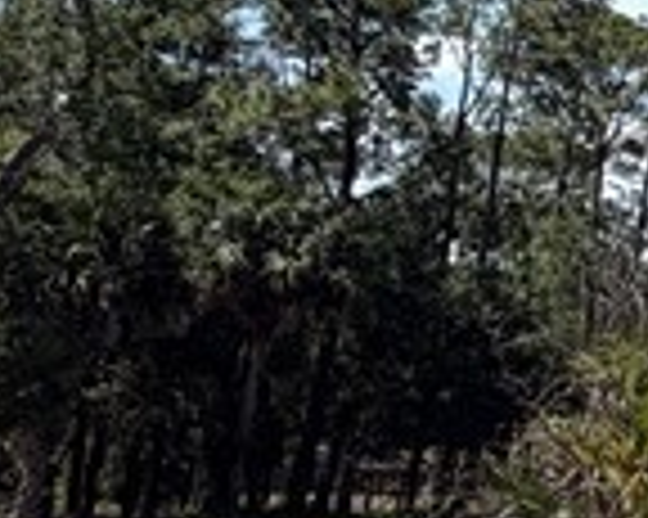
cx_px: 1548
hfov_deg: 14.0
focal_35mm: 97
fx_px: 1859
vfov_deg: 15.8
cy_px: 140
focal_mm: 2.22
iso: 25
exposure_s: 1/770
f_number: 2.2
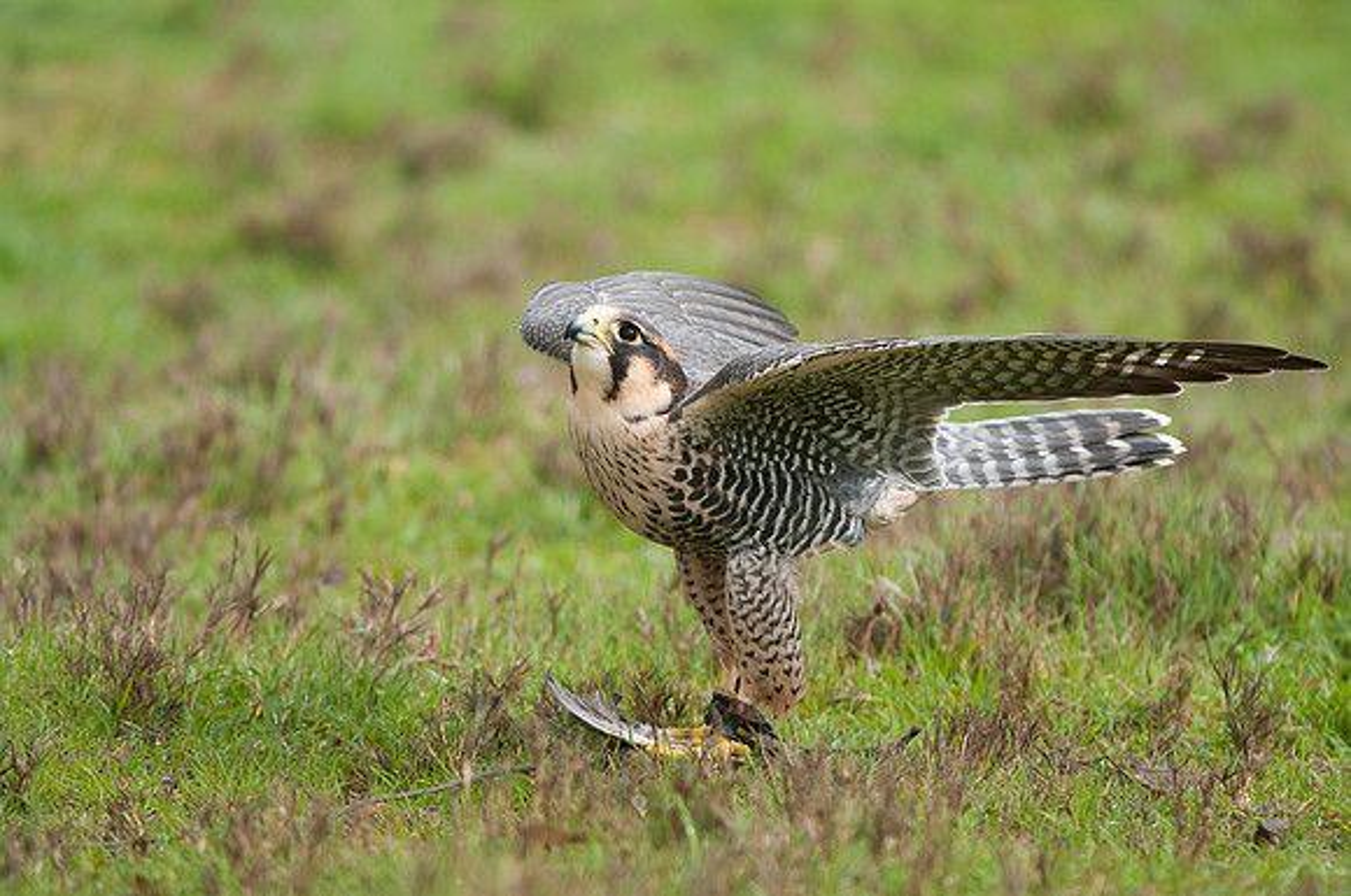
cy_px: 448
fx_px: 16864
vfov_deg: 3.0
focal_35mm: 450
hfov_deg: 4.6
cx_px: 676
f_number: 4.5
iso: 200
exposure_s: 1/640
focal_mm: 300
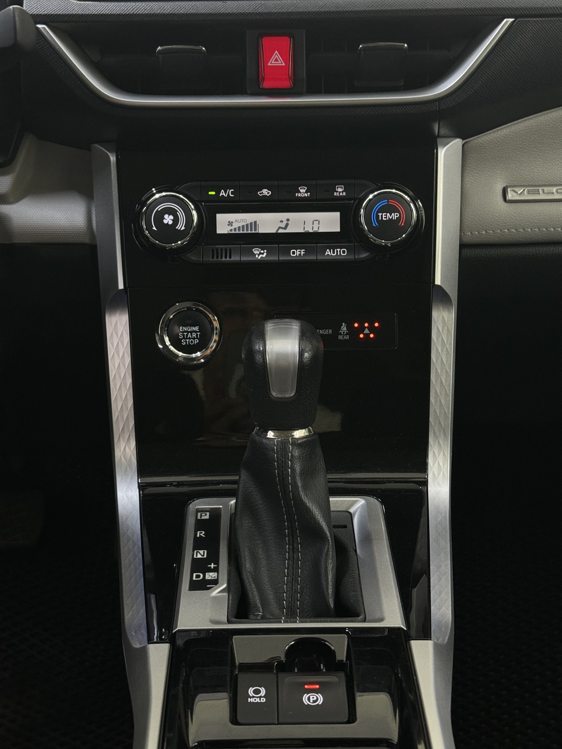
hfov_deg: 30.3
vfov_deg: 39.7
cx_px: 281
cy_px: 374
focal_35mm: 48
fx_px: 1039
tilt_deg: -25.0
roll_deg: -0.5
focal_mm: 6.76
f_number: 1.78
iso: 400
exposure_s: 1/40
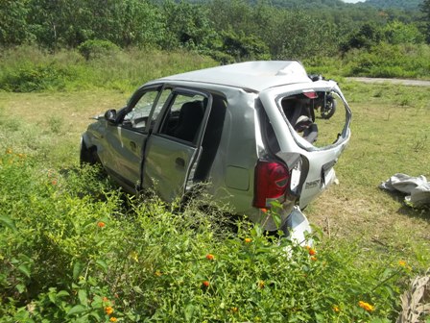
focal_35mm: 32
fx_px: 398
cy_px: 162
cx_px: 215
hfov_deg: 56.8
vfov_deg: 44.2
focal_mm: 5.7
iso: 64
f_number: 8.8
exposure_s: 1/100
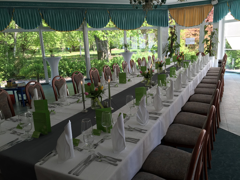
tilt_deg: -13.1
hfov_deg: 61.7
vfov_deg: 48.2
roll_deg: +2.1
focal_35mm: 29
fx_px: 201
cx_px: 120
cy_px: 90
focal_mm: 4.15
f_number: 2.2
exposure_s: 1/100
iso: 32
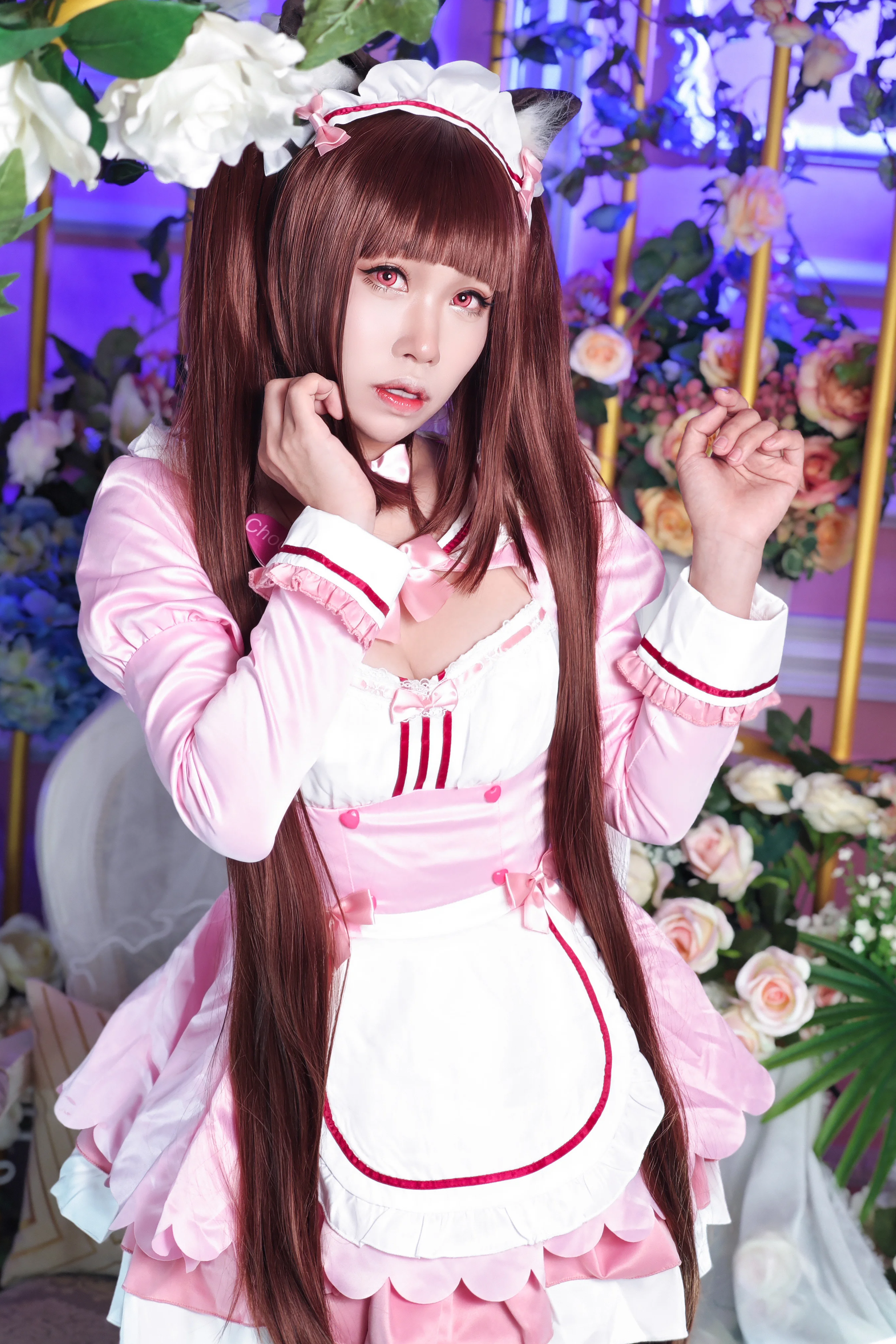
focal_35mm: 79
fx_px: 2949
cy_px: 664
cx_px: 412
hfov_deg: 17.3
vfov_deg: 25.7
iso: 64
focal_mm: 12.28
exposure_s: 1/120
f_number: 1.8
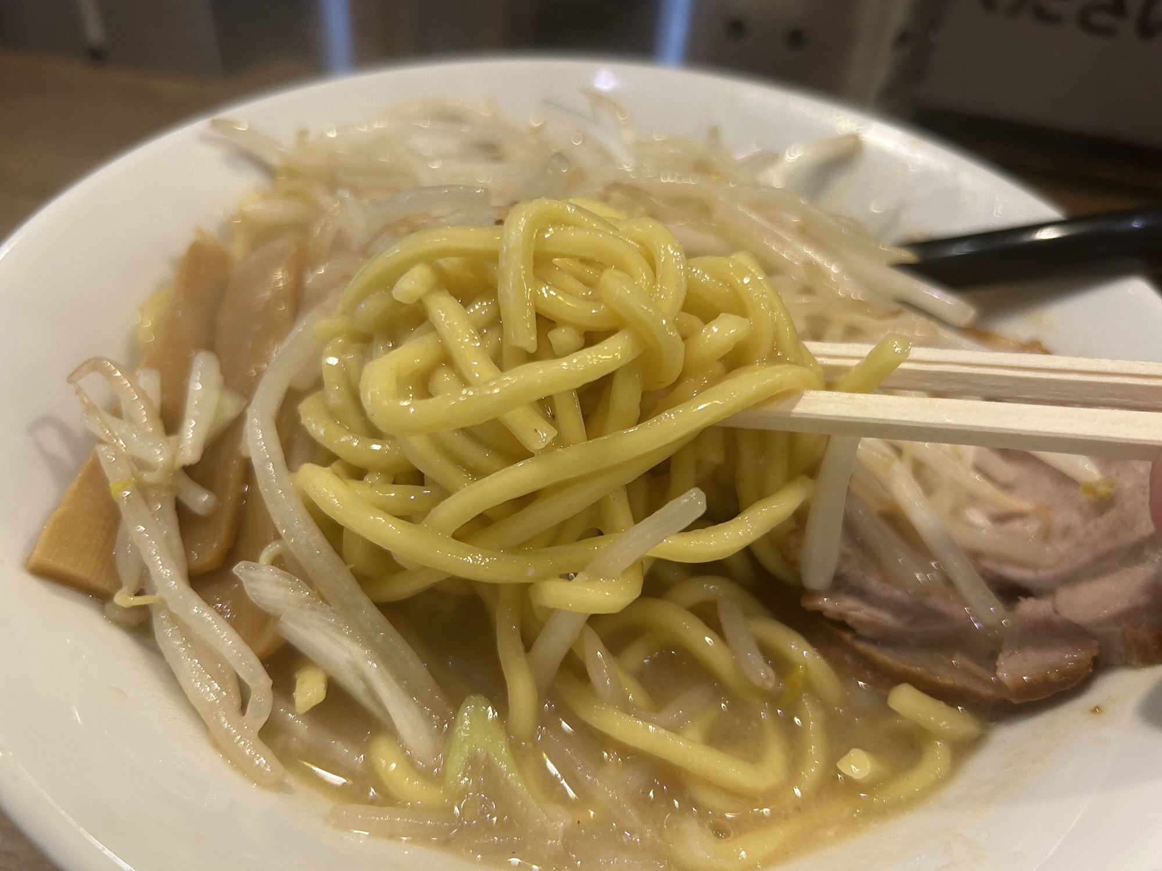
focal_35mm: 26
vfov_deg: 53.1
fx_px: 873
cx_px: 581
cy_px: 436
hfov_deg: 67.3
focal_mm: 5.7
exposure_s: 1/100
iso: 125
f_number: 1.5
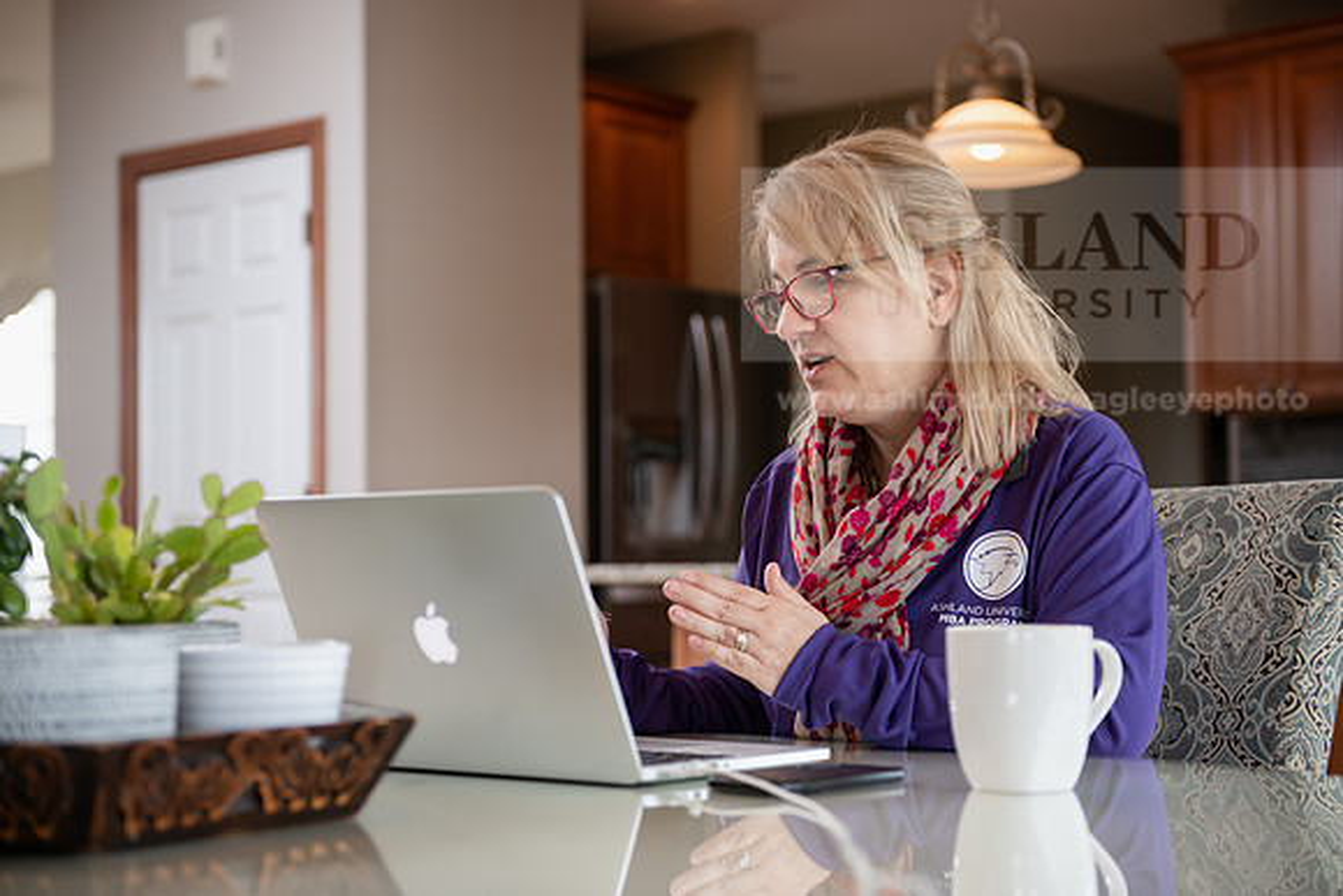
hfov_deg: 33.4
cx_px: 672
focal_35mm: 60
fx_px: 2239
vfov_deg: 22.6
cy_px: 448
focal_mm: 60
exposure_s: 1/200
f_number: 3.2
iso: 640
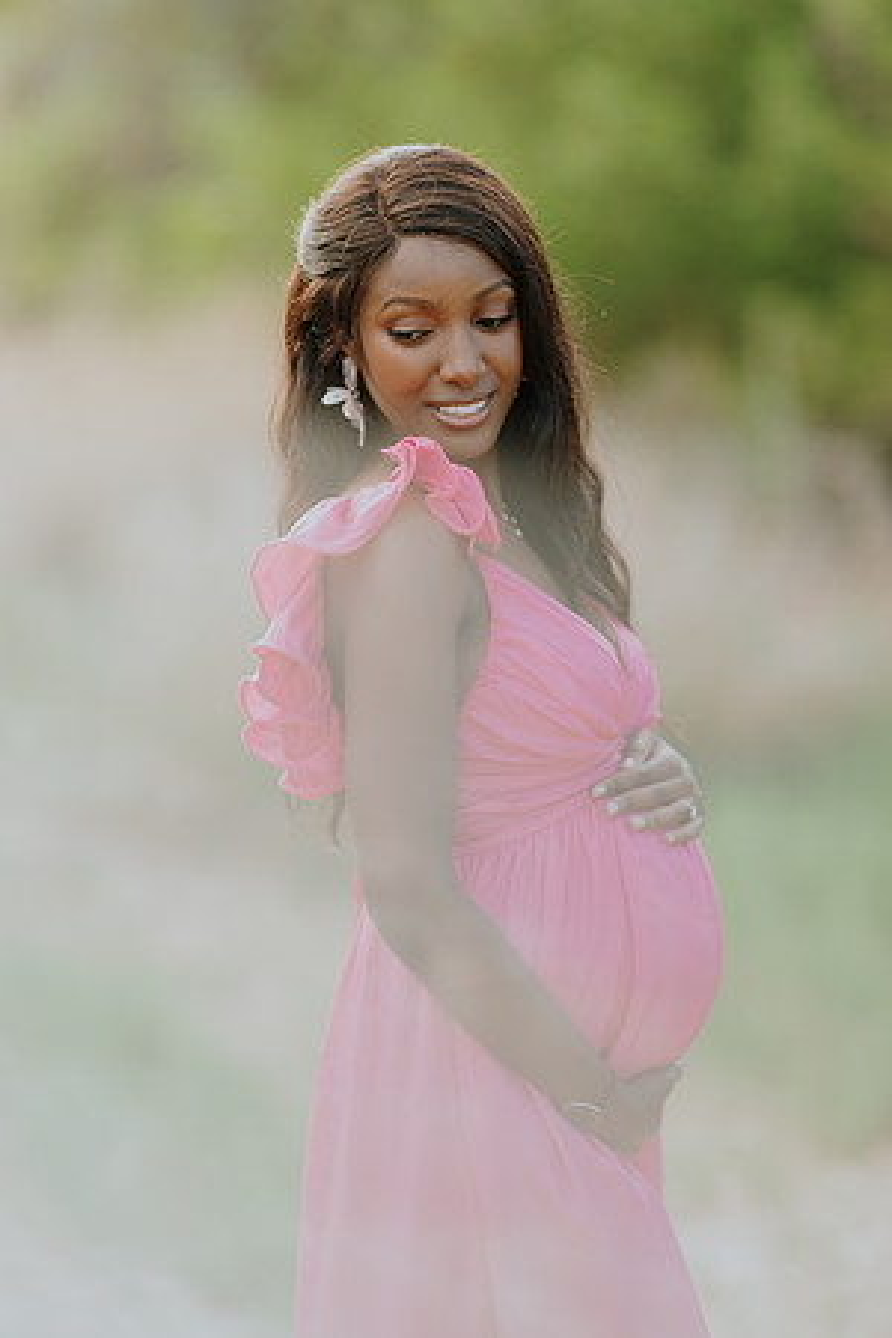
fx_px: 5017
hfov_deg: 10.2
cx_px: 446
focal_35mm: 135
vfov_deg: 15.2
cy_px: 669
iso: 50
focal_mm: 135
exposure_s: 1/320
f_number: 1.8
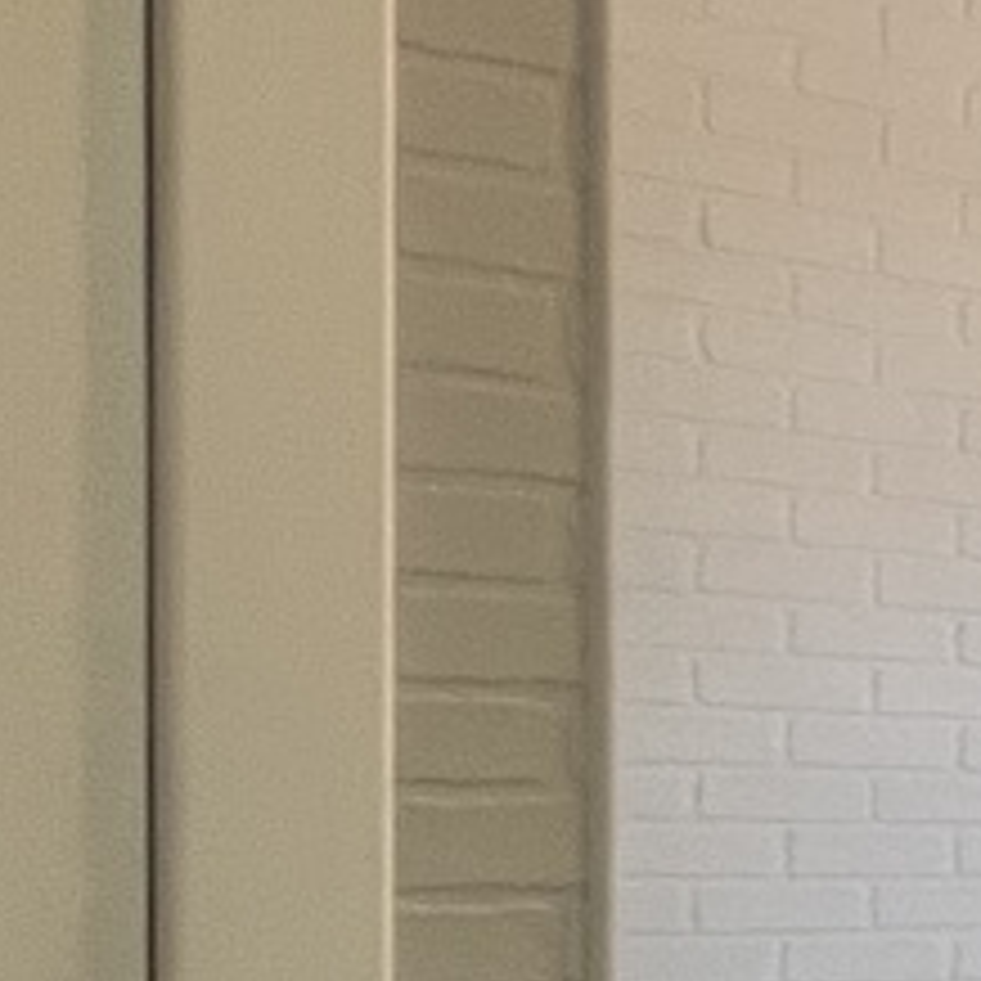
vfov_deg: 22.1
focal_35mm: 76
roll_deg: -1.7
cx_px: 2200
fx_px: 2437
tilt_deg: -3.5
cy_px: 909
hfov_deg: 15.5
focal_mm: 1.57
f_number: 1.8
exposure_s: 1/60
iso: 200
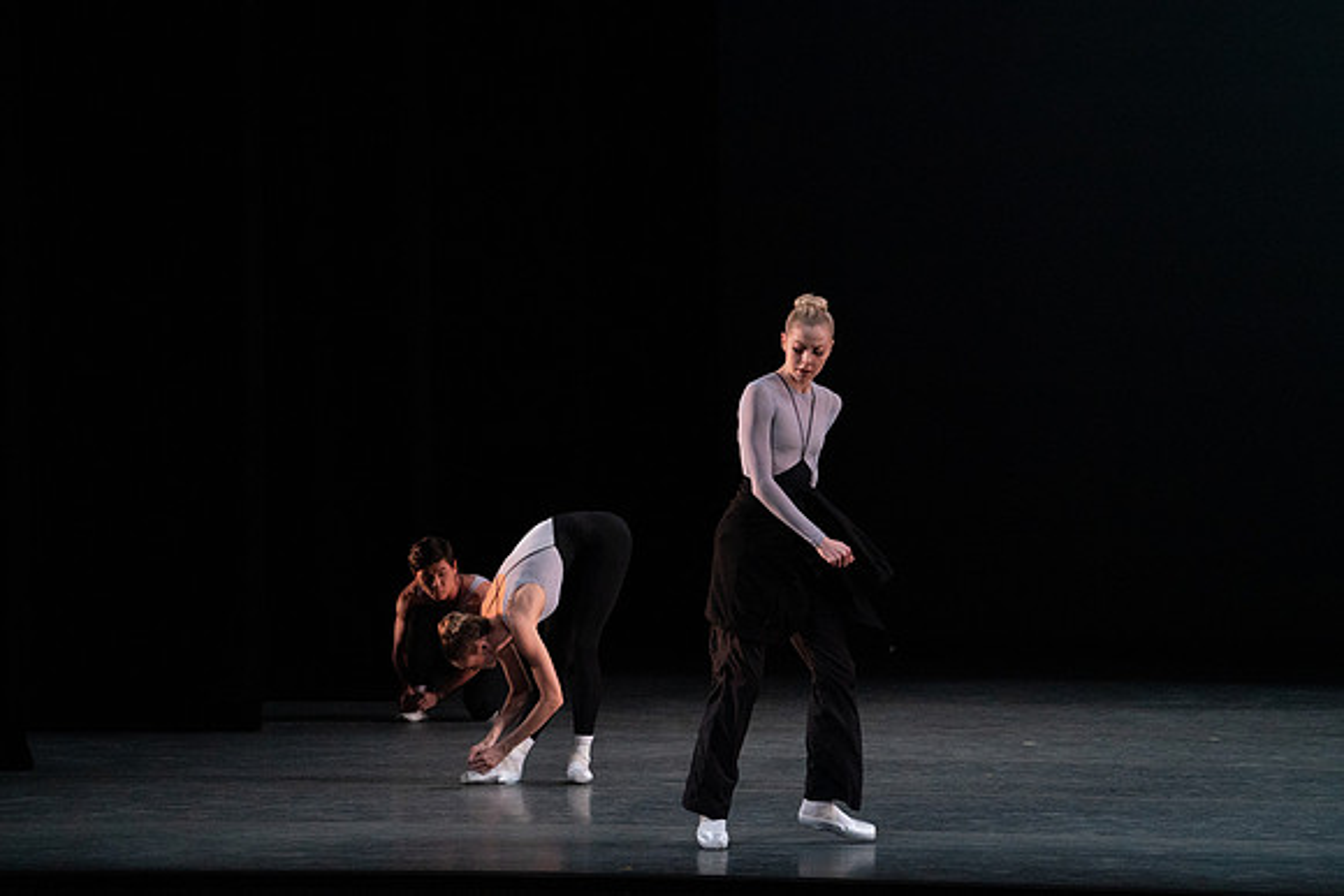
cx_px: 672
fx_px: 7468
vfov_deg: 6.9
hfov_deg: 10.3
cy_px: 448
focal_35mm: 200
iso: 12800
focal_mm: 200
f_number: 8
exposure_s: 1/500
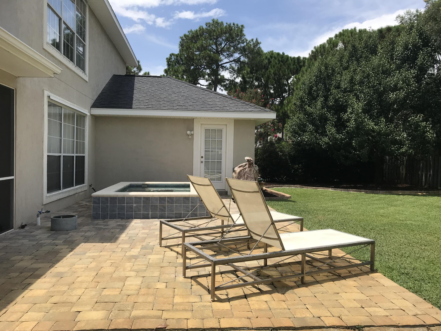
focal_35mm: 28
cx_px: 220
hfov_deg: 63.4
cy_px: 166
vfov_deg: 49.7
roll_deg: -1.2
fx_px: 357
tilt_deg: -0.6
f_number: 1.8
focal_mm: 3.99
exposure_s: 1/2740
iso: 20
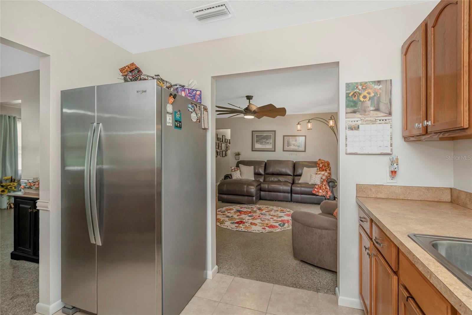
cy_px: 158
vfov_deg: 73.7
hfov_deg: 96.7
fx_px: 210
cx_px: 236
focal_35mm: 16
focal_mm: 16
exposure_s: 1/60
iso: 800
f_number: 6.7
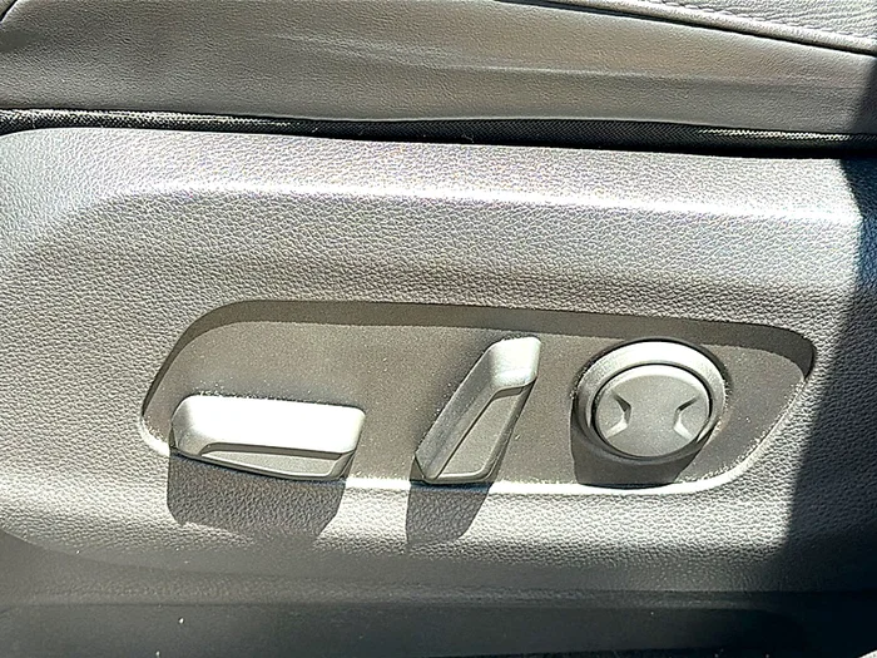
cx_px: 438
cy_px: 329
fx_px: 1697
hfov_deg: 29.0
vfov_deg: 21.9
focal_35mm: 67
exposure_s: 1/379
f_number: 1.78
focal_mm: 6.86
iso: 64
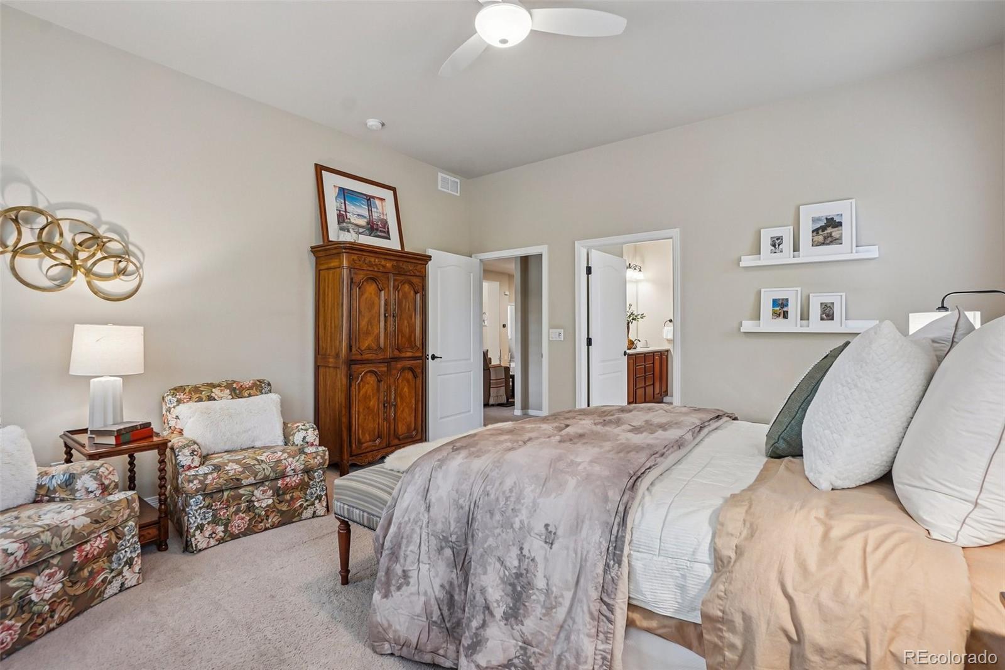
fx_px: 419
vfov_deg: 77.3
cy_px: 335
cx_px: 502
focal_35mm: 15
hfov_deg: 100.4
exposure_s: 1/6
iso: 400
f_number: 8
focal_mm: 10
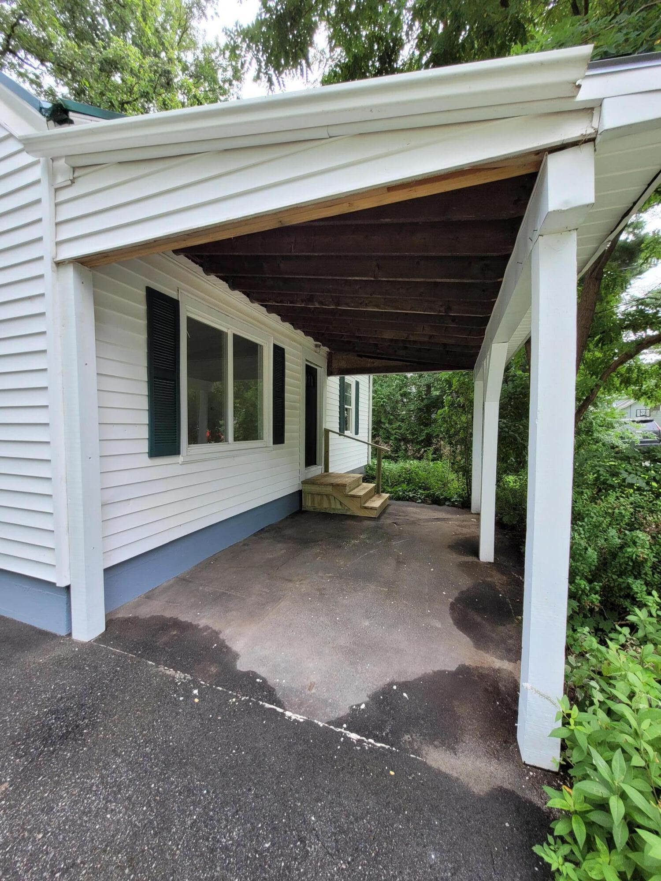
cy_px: 440
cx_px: 330
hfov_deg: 89.9
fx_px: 331
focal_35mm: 13
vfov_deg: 106.2
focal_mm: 1.74
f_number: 2.2
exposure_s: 1/182
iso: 40
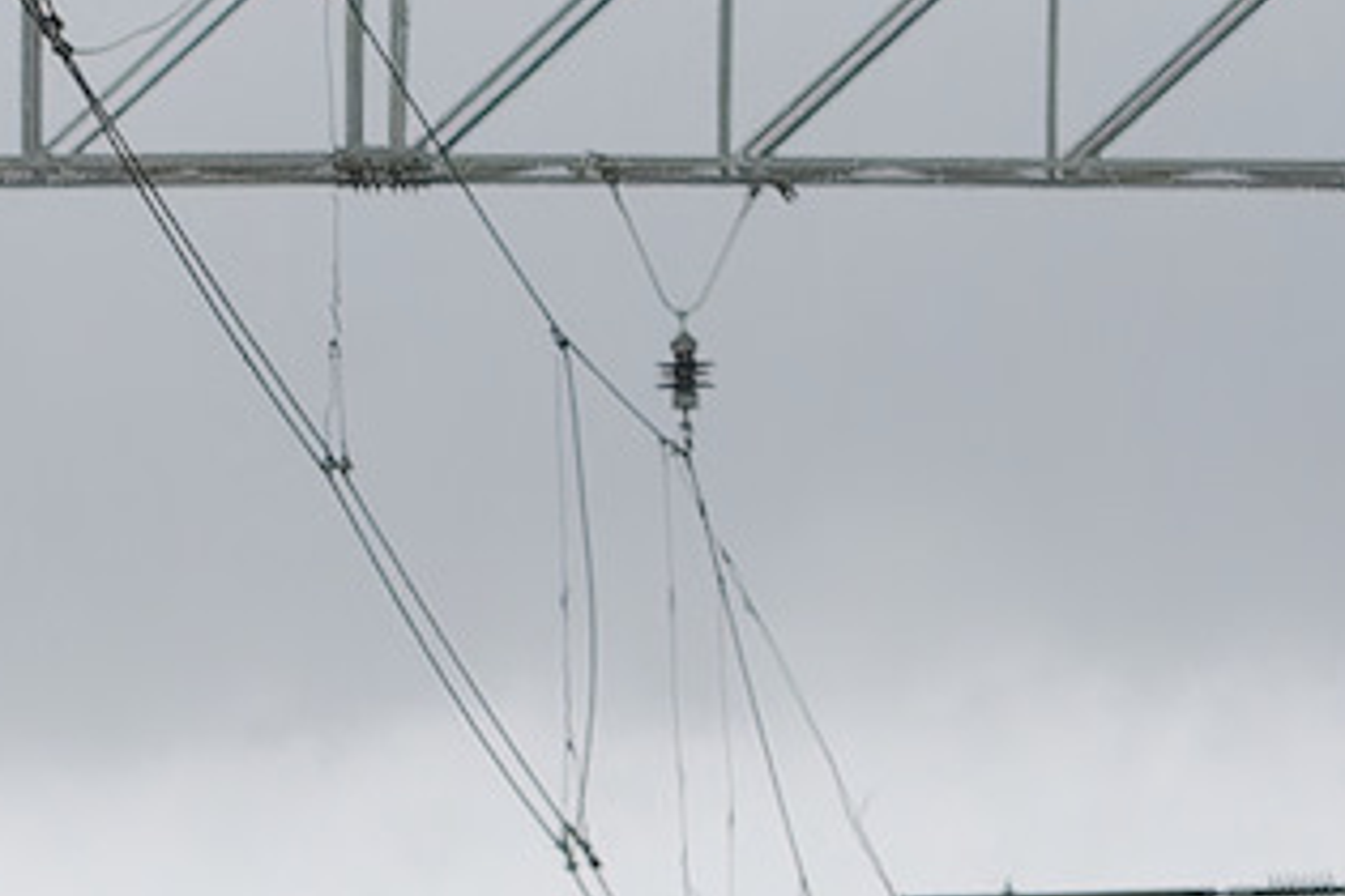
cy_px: 1225
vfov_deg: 3.5
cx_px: -1781
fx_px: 14659
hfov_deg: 5.1
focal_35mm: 392
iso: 1600
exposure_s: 1/500
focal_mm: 55
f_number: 5.6
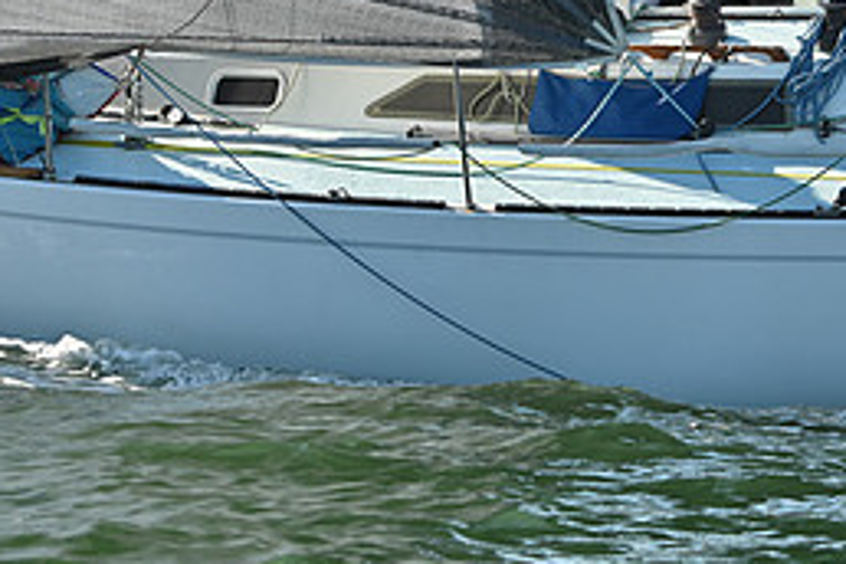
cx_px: 866
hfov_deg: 9.9
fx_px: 4864
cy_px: 93
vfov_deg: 6.6
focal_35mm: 207
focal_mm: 92
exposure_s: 1/1250
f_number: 5.6
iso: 320
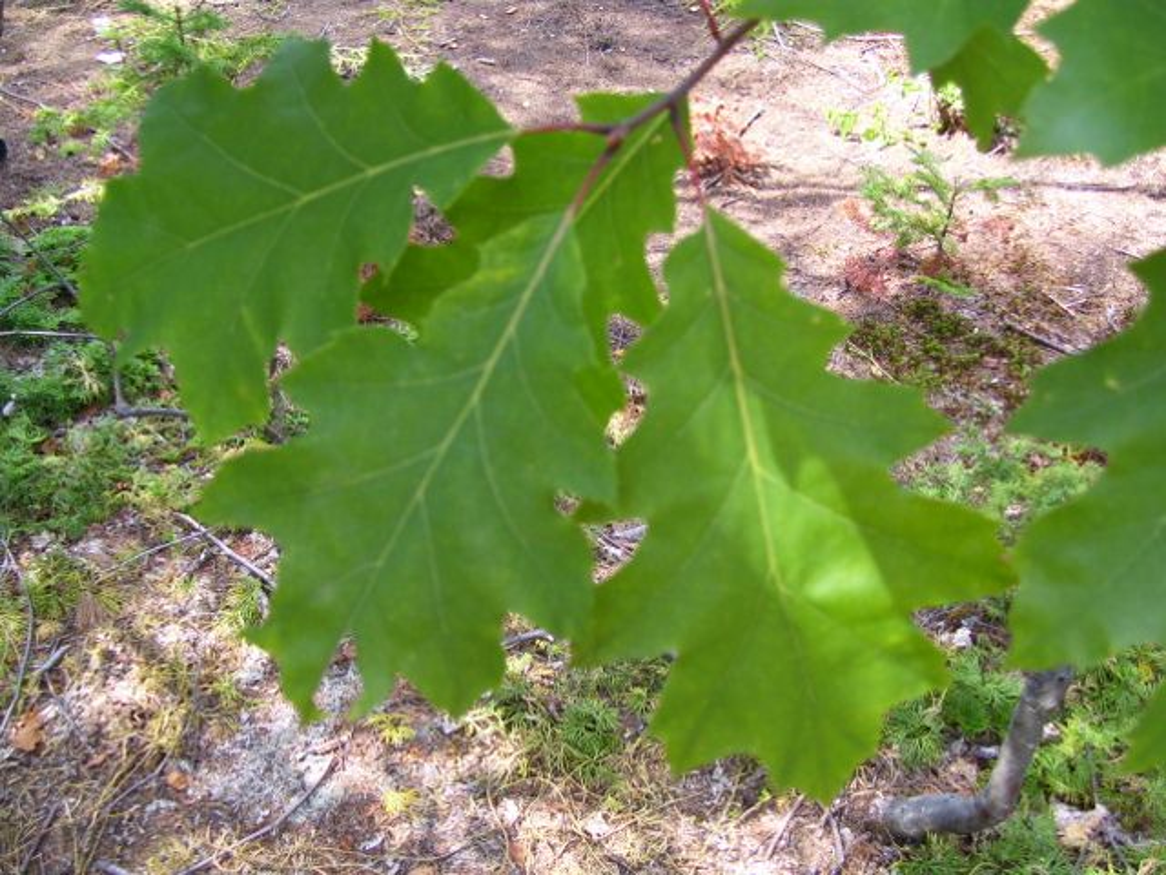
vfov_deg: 38.7
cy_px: 438
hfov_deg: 50.1
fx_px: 1246
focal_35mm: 37
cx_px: 583
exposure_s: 1/180
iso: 80
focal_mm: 6
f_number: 2.7
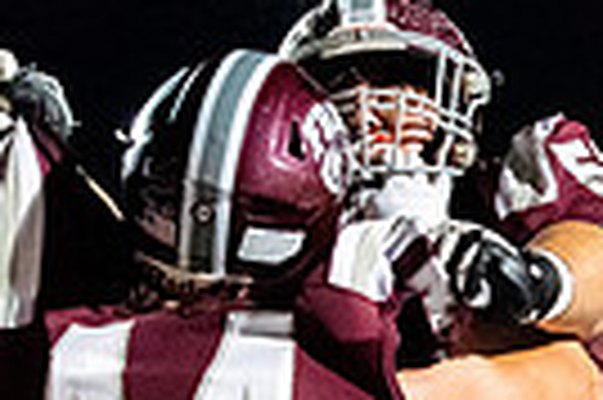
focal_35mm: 347
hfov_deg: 5.9
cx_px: 621
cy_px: 542
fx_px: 5805
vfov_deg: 3.9
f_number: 2.8
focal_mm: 80
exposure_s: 1/800
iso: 12800
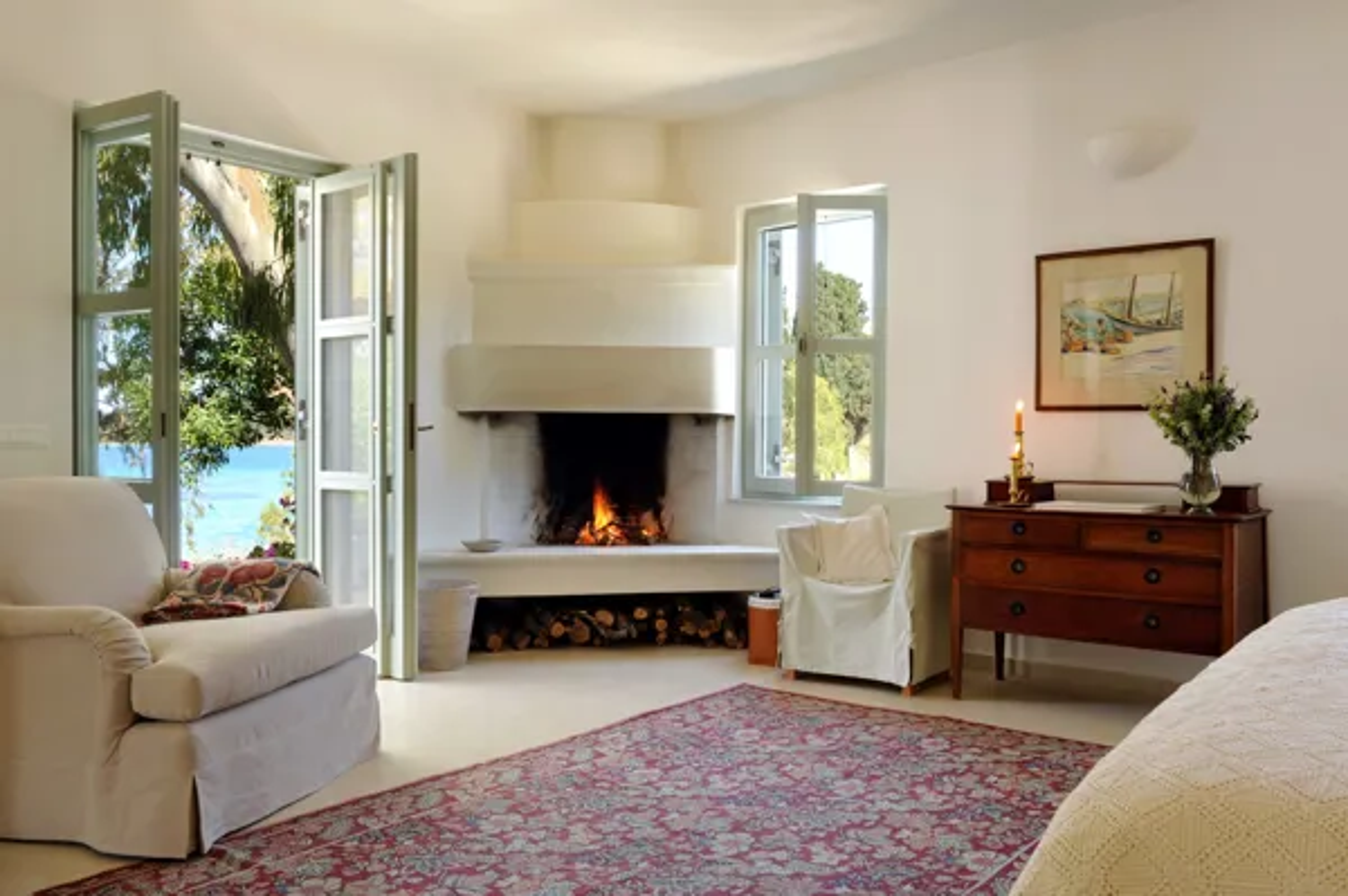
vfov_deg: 44.9
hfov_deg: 63.7
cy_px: 448
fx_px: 1085
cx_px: 674
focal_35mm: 29
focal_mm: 29
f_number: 11
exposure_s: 1/2.5
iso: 200
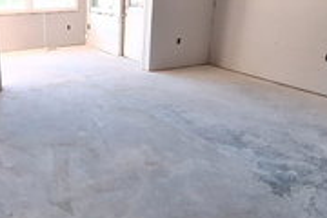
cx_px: 66
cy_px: 85
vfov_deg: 40.9
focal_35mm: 32
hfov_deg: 54.7
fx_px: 291
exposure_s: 1/40
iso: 160
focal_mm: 1.74
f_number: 2.2
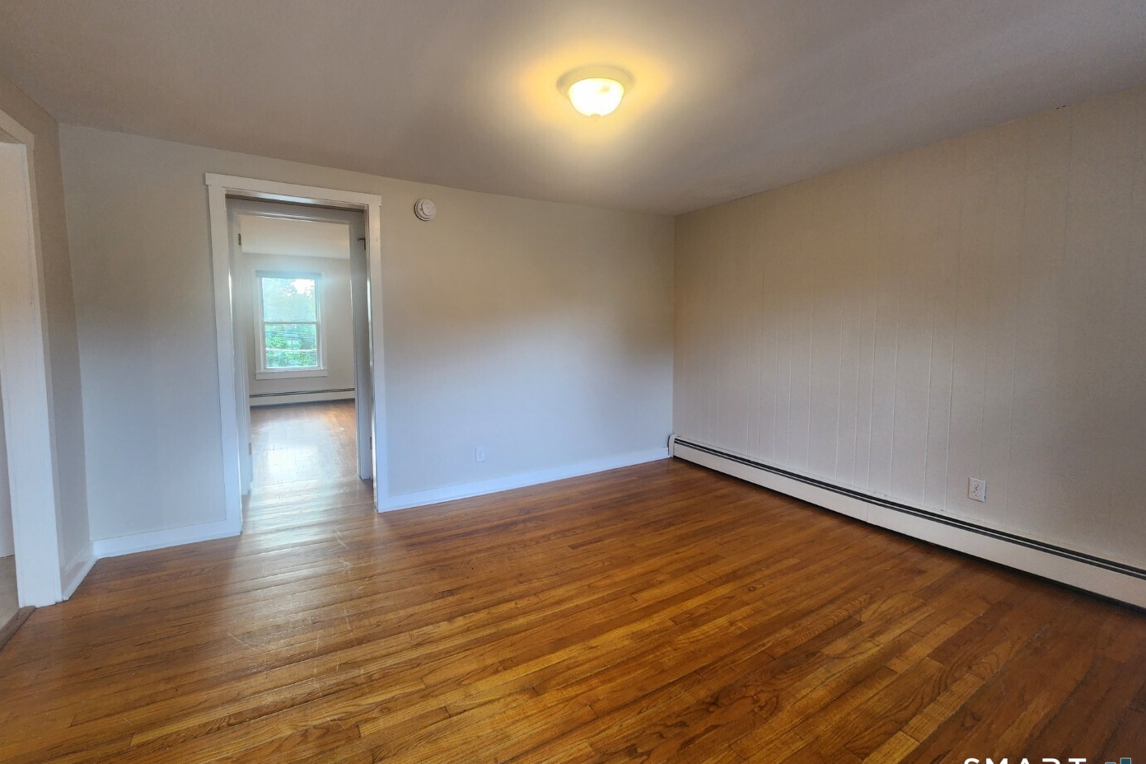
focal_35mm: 14
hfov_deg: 104.2
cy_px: 353
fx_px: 446
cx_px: 555
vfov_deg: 81.1
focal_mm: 2.2
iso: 160
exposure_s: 1/60
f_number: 2.2
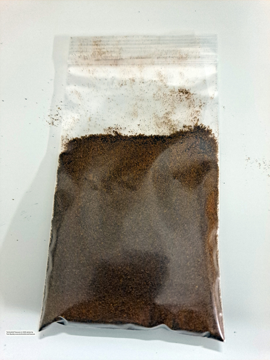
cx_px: 135
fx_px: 260
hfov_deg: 54.9
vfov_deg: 69.4
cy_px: 180
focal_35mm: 25
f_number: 2
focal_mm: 4.6
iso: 400
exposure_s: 1/25
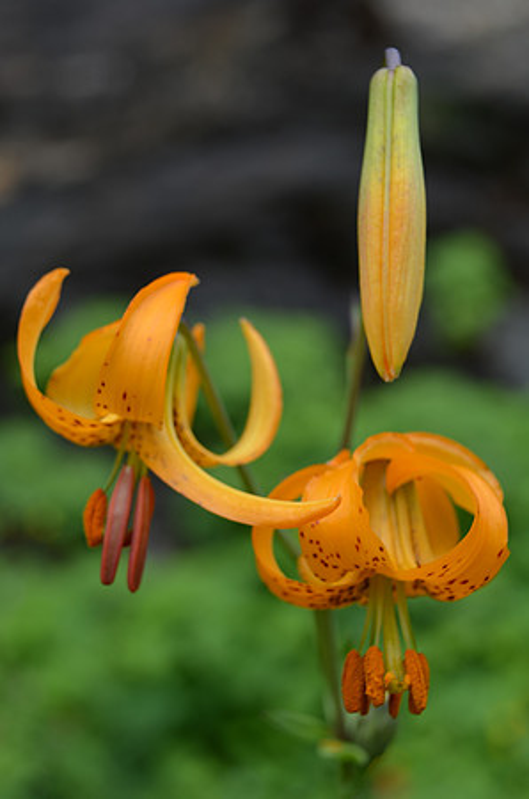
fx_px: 1495
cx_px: 264
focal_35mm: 68
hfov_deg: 20.1
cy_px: 400
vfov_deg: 29.9
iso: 100
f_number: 8
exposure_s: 1/100
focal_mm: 45
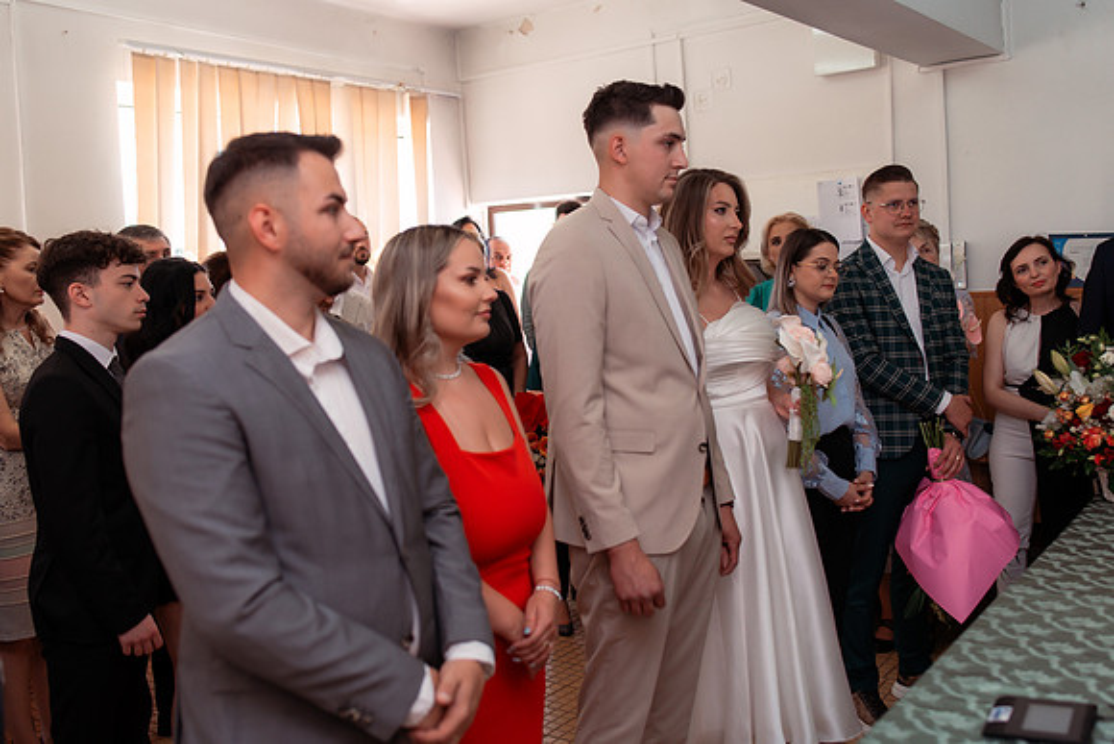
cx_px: 557
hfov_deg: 54.4
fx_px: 1083
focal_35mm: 35
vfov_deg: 37.9
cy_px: 372
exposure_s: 1/250
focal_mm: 35
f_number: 2.8
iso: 800
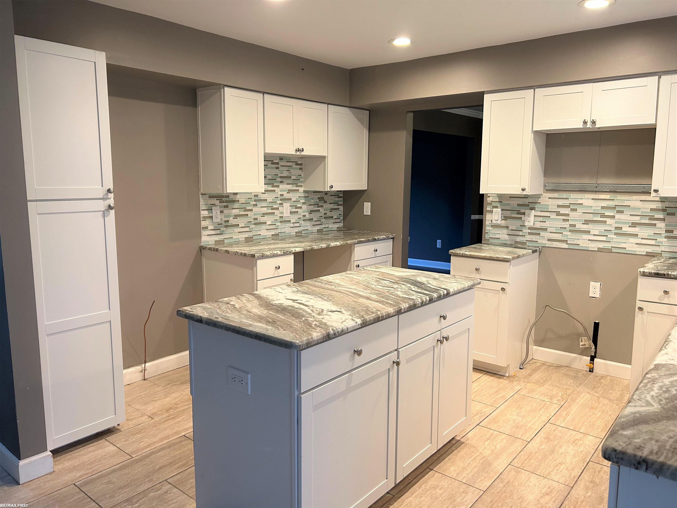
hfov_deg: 67.3
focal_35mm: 26
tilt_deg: -8.0
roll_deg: +0.0
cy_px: 254
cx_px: 338
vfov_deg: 53.1
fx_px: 508
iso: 125
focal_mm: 5.7
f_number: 1.5
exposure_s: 1/60
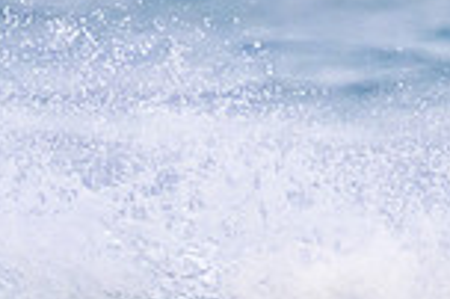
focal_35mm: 3196
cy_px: 525
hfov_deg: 0.6
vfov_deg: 0.4
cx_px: 252
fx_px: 39906
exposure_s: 1/2000
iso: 6400
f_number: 11
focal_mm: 800
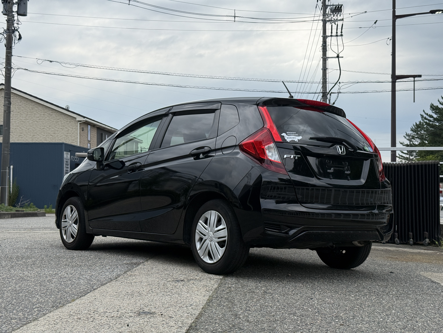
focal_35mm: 48
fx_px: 614
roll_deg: -0.1
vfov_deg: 30.3
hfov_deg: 39.7
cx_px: 222
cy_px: 166
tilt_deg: +2.5
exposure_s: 1/4329
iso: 64
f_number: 1.78
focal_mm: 6.76
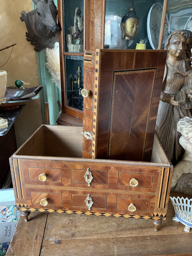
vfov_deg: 61.7
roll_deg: -1.7
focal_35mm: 29
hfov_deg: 48.2
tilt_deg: -21.2
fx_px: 214
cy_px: 128
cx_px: 96
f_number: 1.8
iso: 160
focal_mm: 3
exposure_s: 1/60
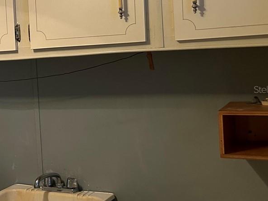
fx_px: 542
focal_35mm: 70
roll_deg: +4.1
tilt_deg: -3.3
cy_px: 89
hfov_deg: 24.7
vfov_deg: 21.0
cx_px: -65
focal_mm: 5.7
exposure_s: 1/60
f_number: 1.5
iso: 200
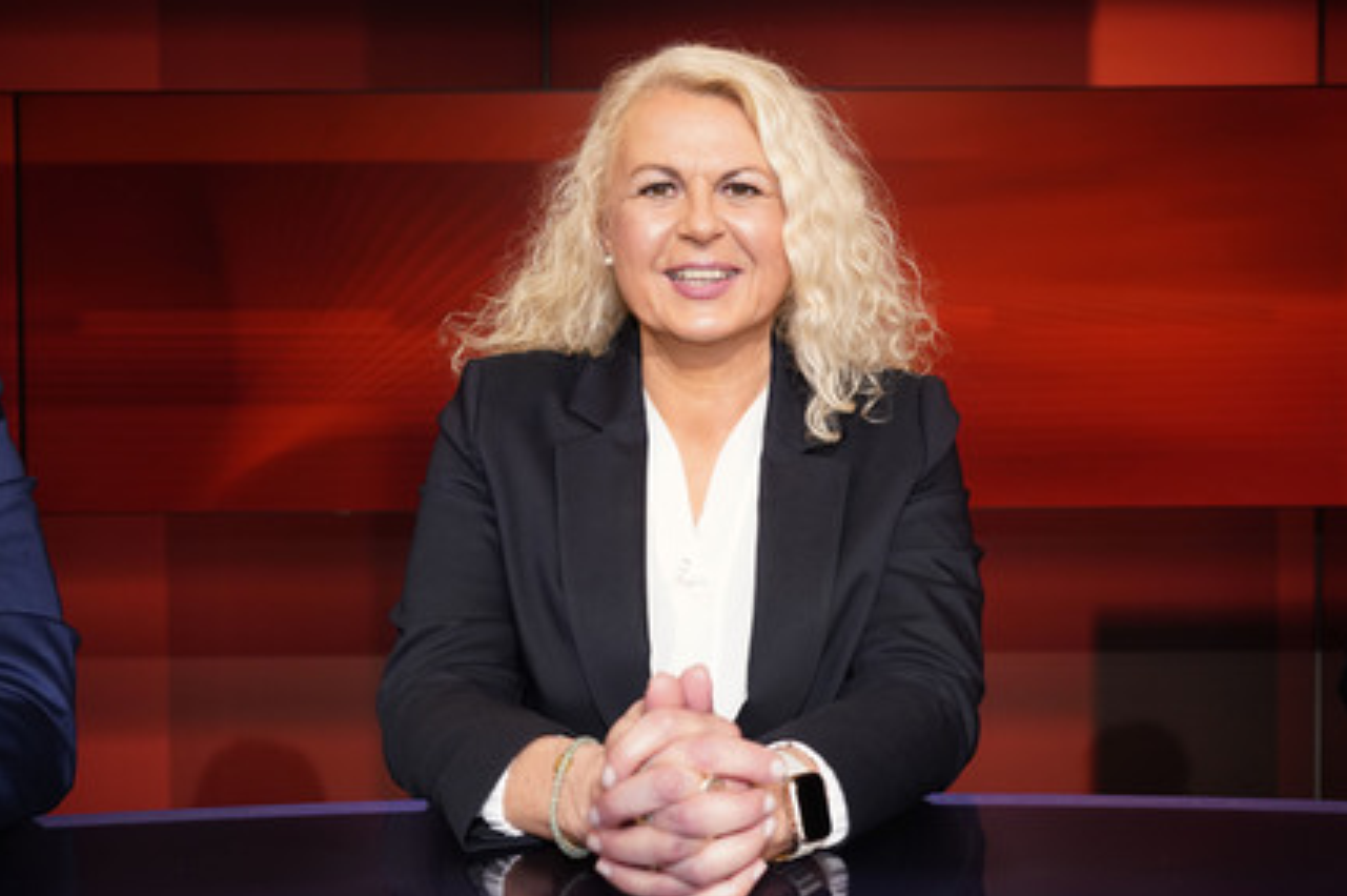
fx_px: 1383
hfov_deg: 51.9
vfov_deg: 35.9
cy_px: 470
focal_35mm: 37
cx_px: 708
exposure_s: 1/125
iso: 1600
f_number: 5
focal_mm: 35
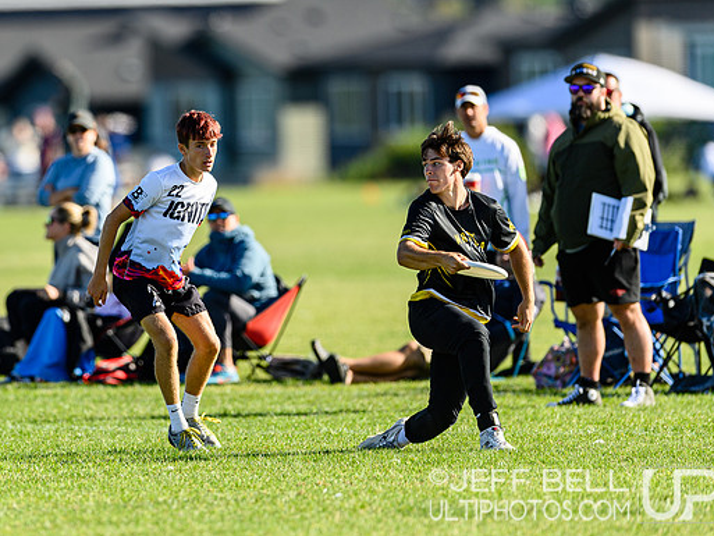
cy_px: 230
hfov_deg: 3.1
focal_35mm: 638
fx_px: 13163
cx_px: 199
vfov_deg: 2.3
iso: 100
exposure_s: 1/1250
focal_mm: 400
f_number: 3.2
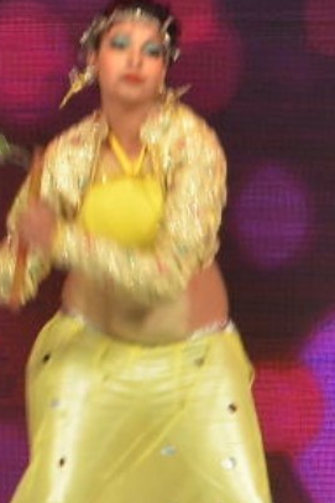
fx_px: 7684
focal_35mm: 551
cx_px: -319
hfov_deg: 2.5
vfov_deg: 3.7
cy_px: 112
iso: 800
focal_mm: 66
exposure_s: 1/80
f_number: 7.1
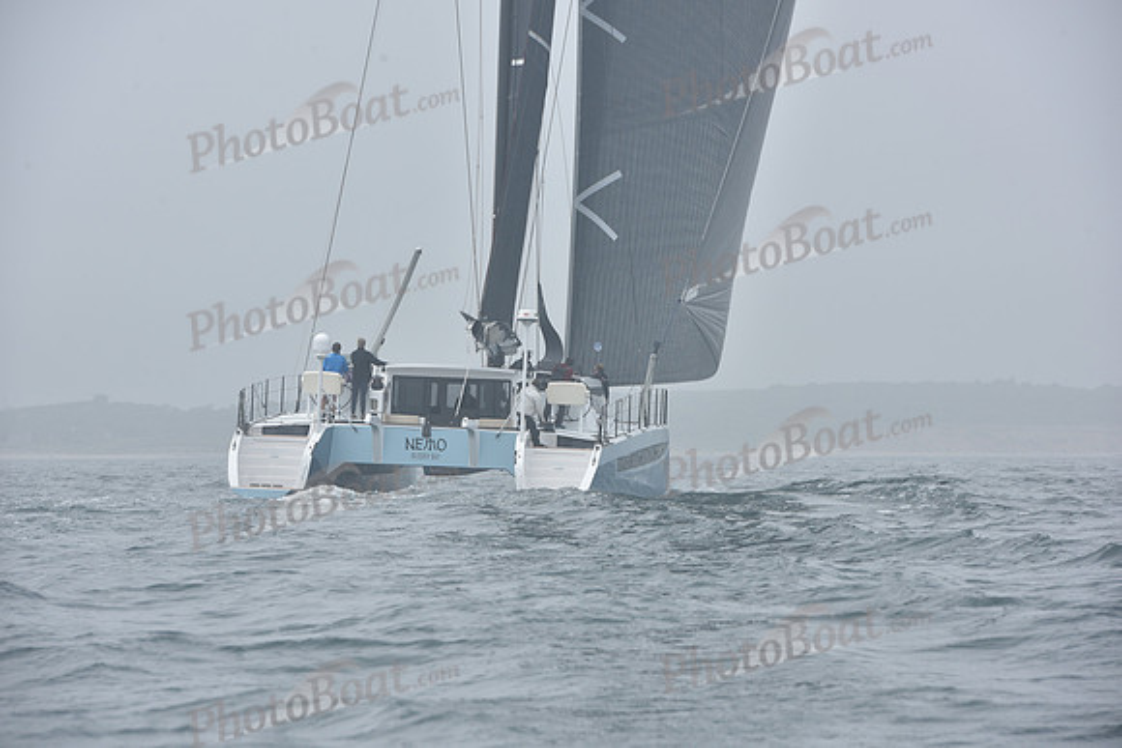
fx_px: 6234
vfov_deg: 6.9
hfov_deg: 10.3
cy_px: 374
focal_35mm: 200
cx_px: 561
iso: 250
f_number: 10
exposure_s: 1/800
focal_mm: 200
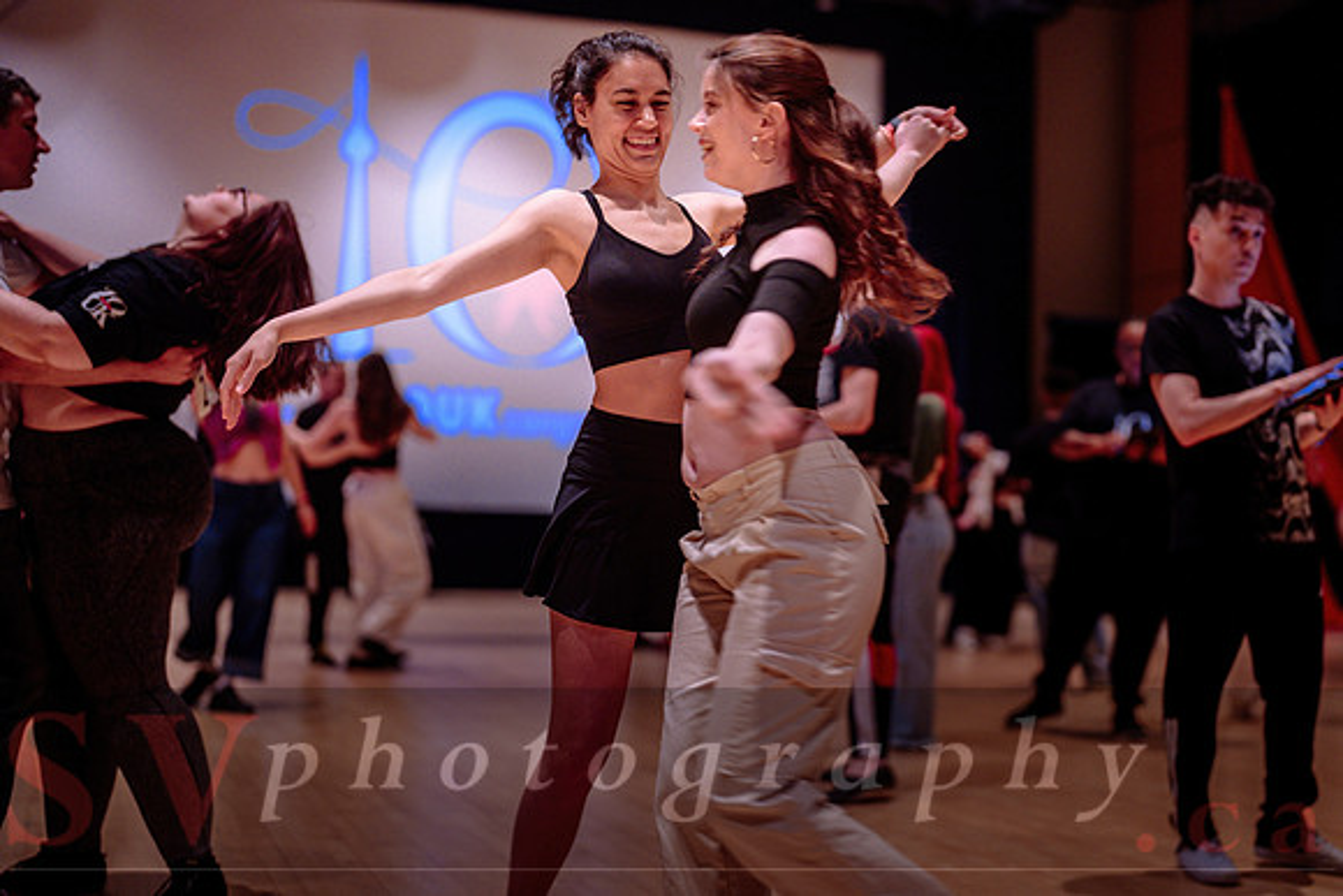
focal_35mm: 54
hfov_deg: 36.6
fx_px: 2028
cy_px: 409
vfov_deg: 24.9
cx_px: 730
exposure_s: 1/200
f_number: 1.4
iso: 1600
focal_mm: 50
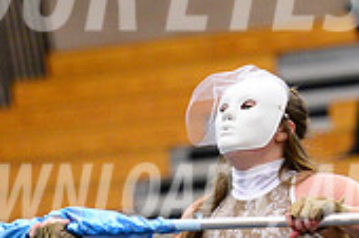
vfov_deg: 3.5
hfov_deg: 5.2
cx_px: 196
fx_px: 3945
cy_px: 286
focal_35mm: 396
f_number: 2.8
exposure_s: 1/320
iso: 6400
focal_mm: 116
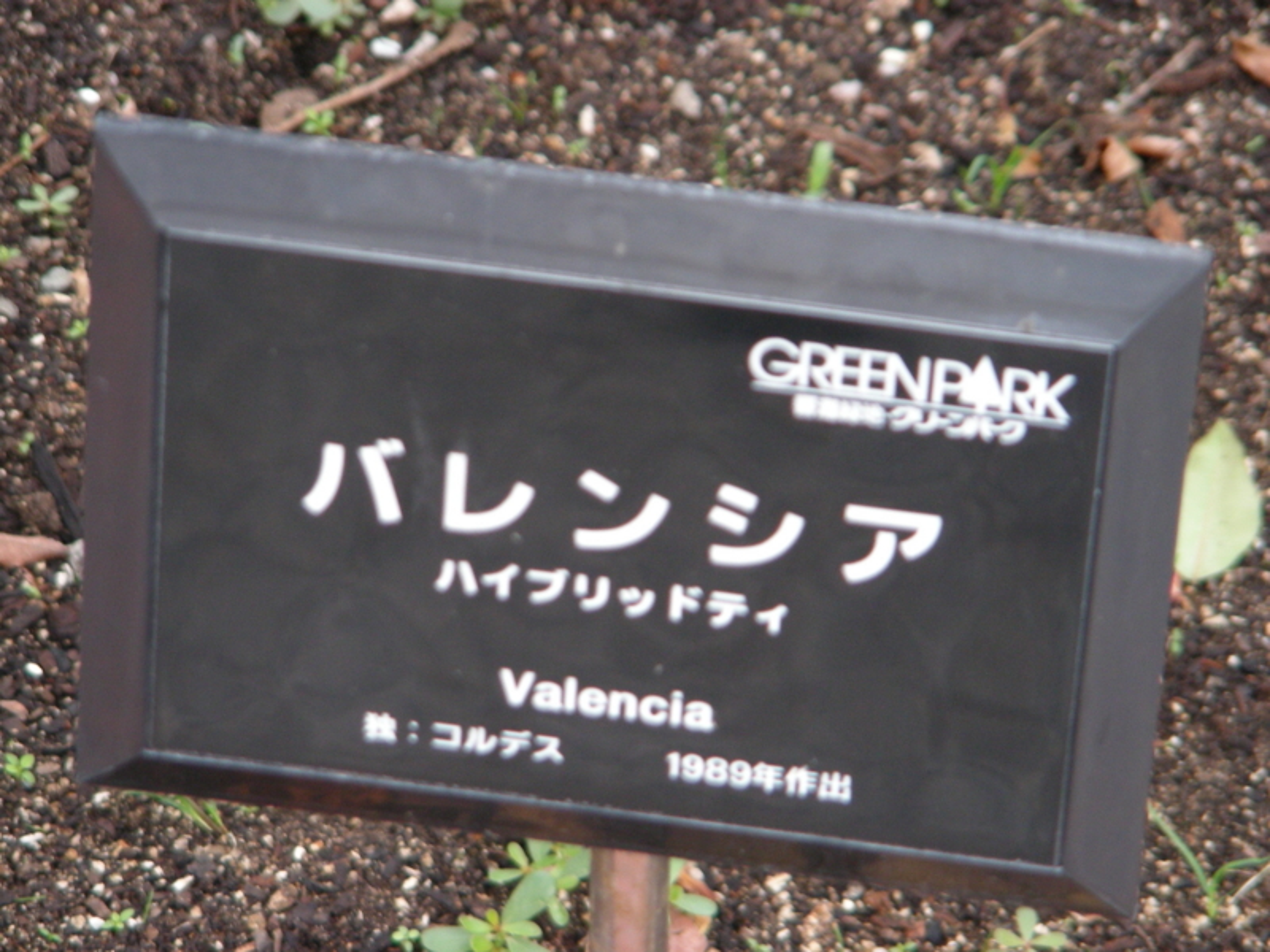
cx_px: 635
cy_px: 476
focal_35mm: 196
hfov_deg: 10.1
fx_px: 7191
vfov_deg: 7.6
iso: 147
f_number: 3.5
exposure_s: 1/125
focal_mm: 32.7
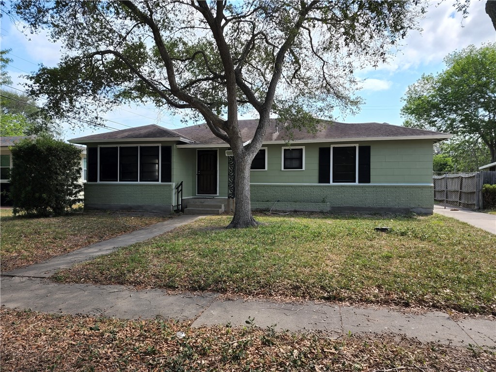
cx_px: 248
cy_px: 186
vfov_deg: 58.9
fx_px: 330
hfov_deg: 73.9
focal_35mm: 23
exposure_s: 1/596
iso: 12
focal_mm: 6.4
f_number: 1.8
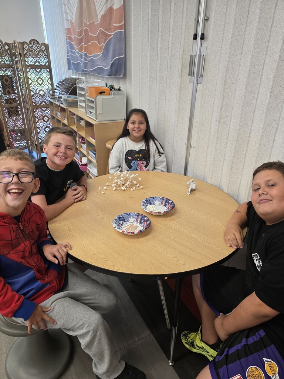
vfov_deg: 73.9
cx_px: 142
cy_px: 190
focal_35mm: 23
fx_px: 252
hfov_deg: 58.9
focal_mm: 6.3
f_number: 1.7
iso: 200
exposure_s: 1/120
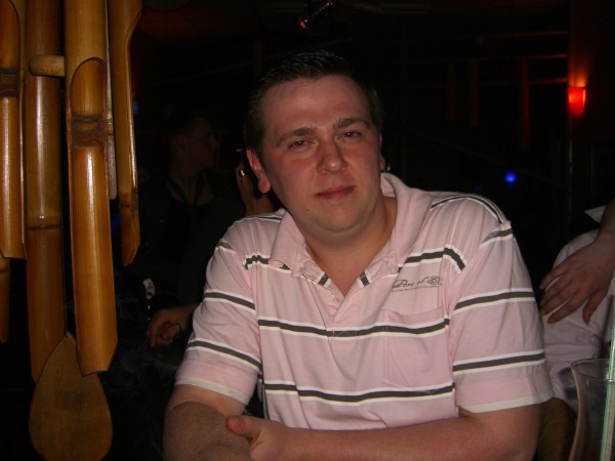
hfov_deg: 49.0
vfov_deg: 37.7
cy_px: 230
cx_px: 308
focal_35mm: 38
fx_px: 675
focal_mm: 7.9
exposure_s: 1/60
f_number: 2.8
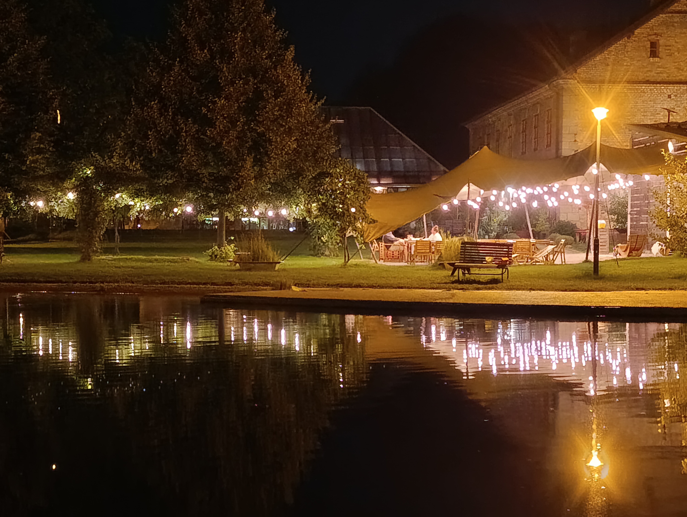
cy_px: 284
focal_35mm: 63
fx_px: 1252
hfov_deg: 30.7
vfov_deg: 23.3
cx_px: 328
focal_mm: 6.14
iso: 4000
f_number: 1.6
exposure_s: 1/10
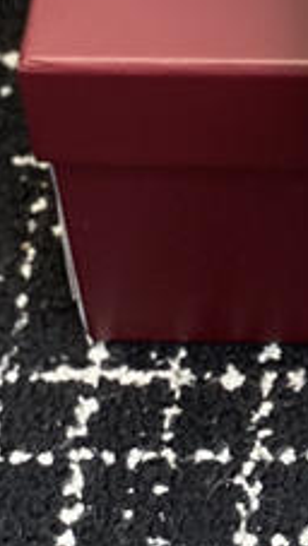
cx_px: 719
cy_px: -382
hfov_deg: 5.5
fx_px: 3130
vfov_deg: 9.6
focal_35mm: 216
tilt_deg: -44.5
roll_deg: -2.9
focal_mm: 6
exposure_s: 1/122
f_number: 2
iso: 80
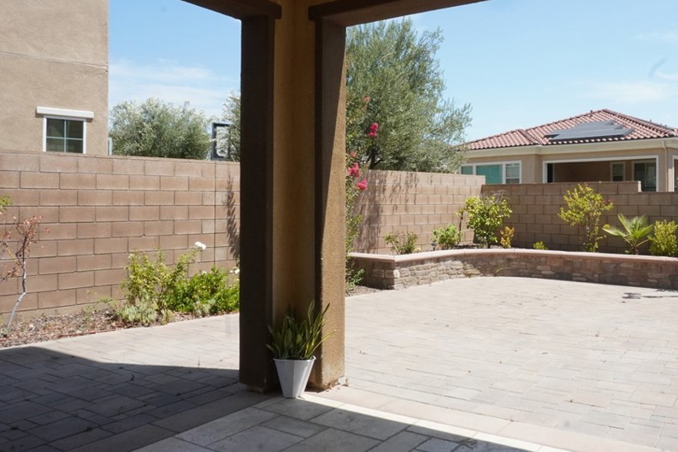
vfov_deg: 42.3
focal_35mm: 31
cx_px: 432
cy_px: 196
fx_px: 584
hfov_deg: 59.3
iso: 1250
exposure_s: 1/250
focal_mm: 16
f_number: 22
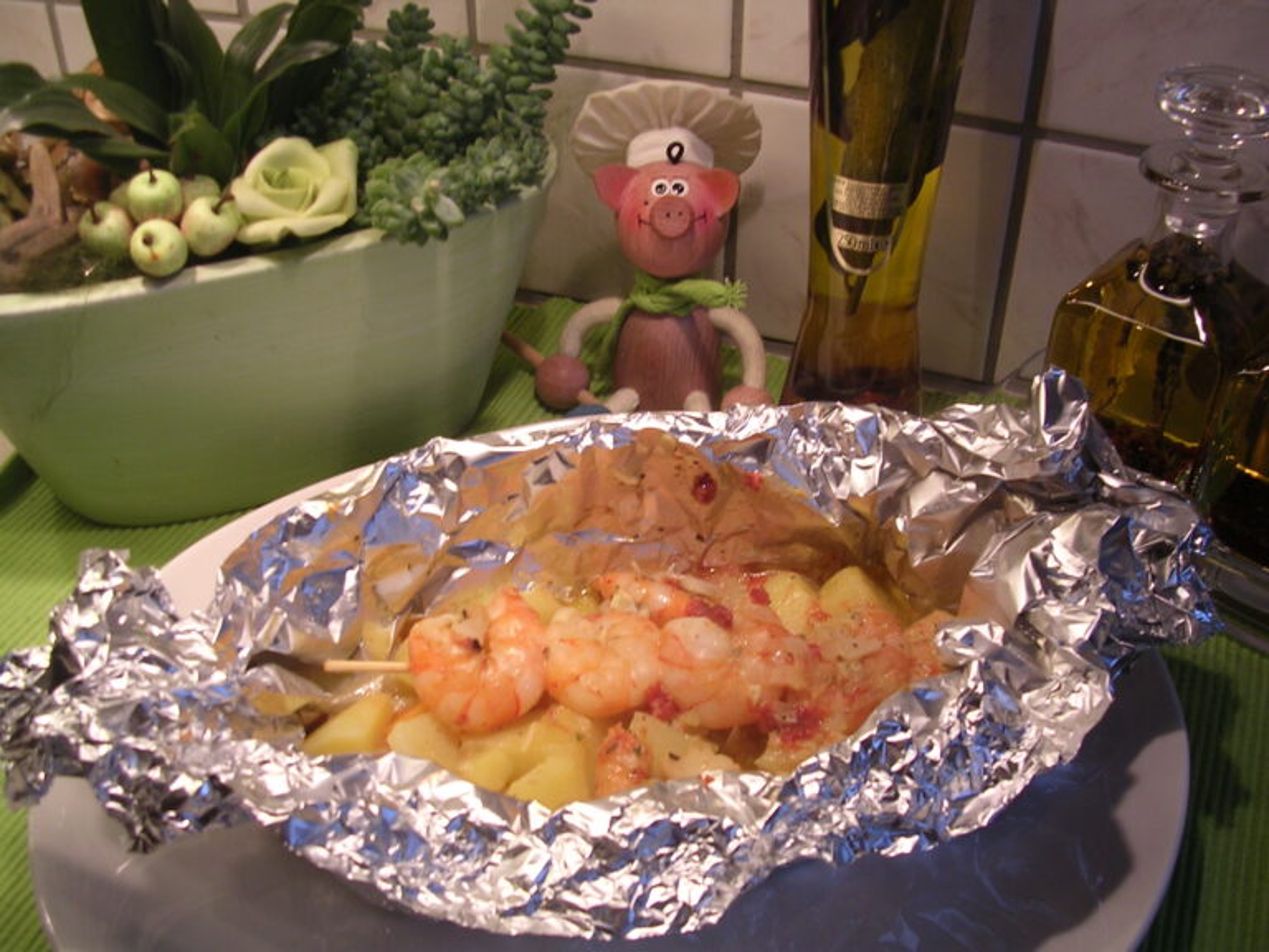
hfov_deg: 49.0
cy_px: 476
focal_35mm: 38
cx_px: 634
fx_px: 1393
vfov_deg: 37.7
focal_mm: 5.8
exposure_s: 1/38.3
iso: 100
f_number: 2.8
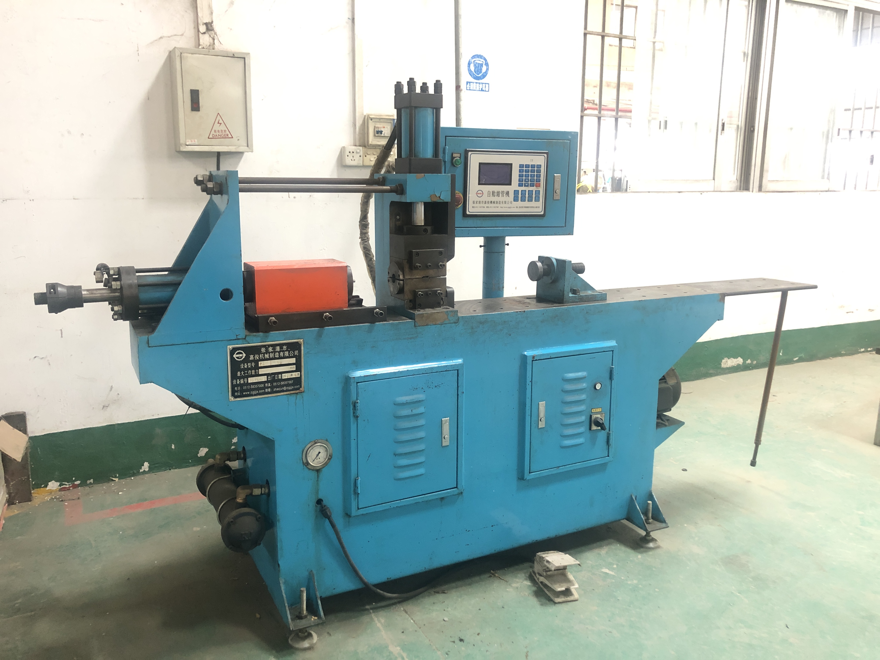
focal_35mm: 28
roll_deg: -0.2
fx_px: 712
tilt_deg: -11.2
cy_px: 330
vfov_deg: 49.7
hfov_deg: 63.4
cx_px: 440
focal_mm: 4
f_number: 1.8
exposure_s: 1/17
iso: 80
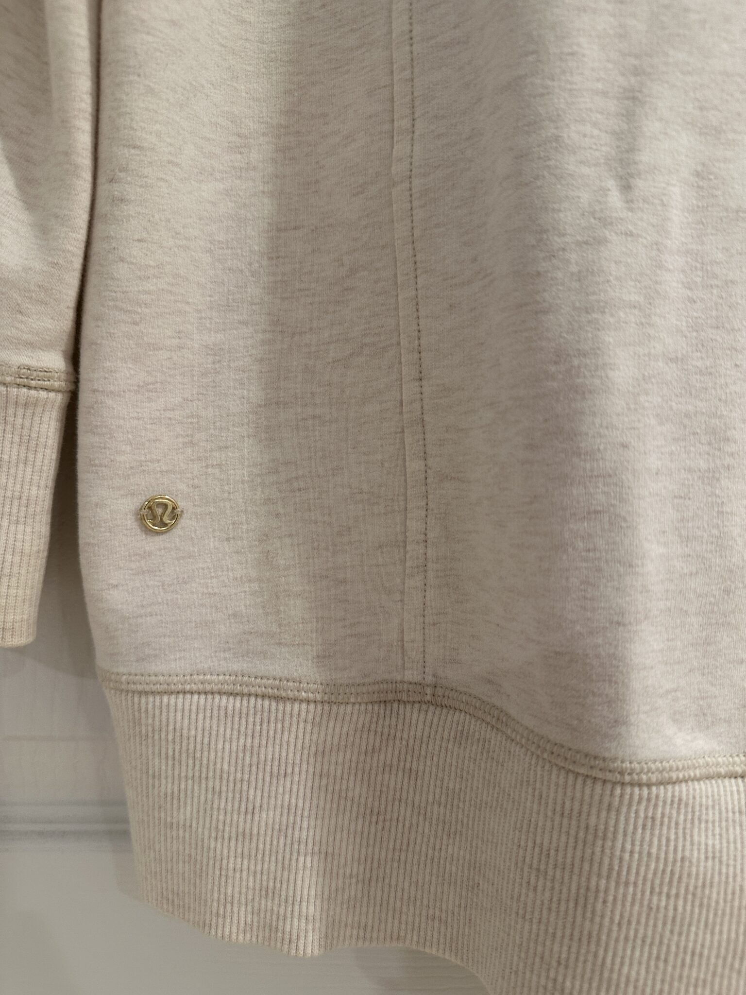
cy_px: 498
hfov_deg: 56.8
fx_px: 690
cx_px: 373
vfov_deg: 71.6
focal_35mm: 24
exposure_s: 1/60
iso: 160
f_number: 1.78
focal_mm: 6.86
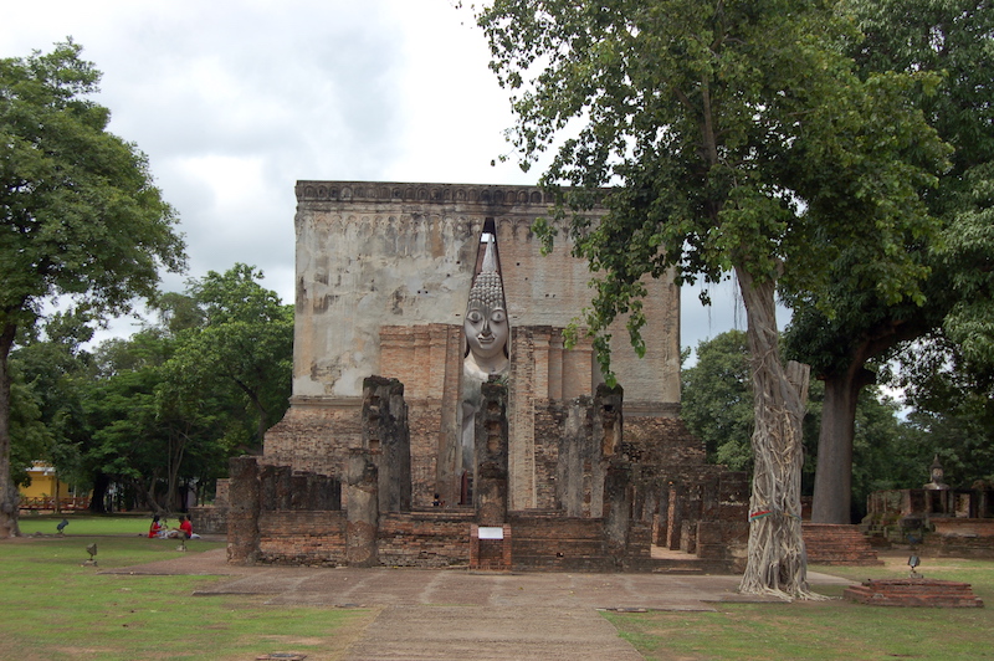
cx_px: 497
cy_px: 330
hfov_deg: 41.1
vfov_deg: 28.0
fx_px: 1324
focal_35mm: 48
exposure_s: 1/250
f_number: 8
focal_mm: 32
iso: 200
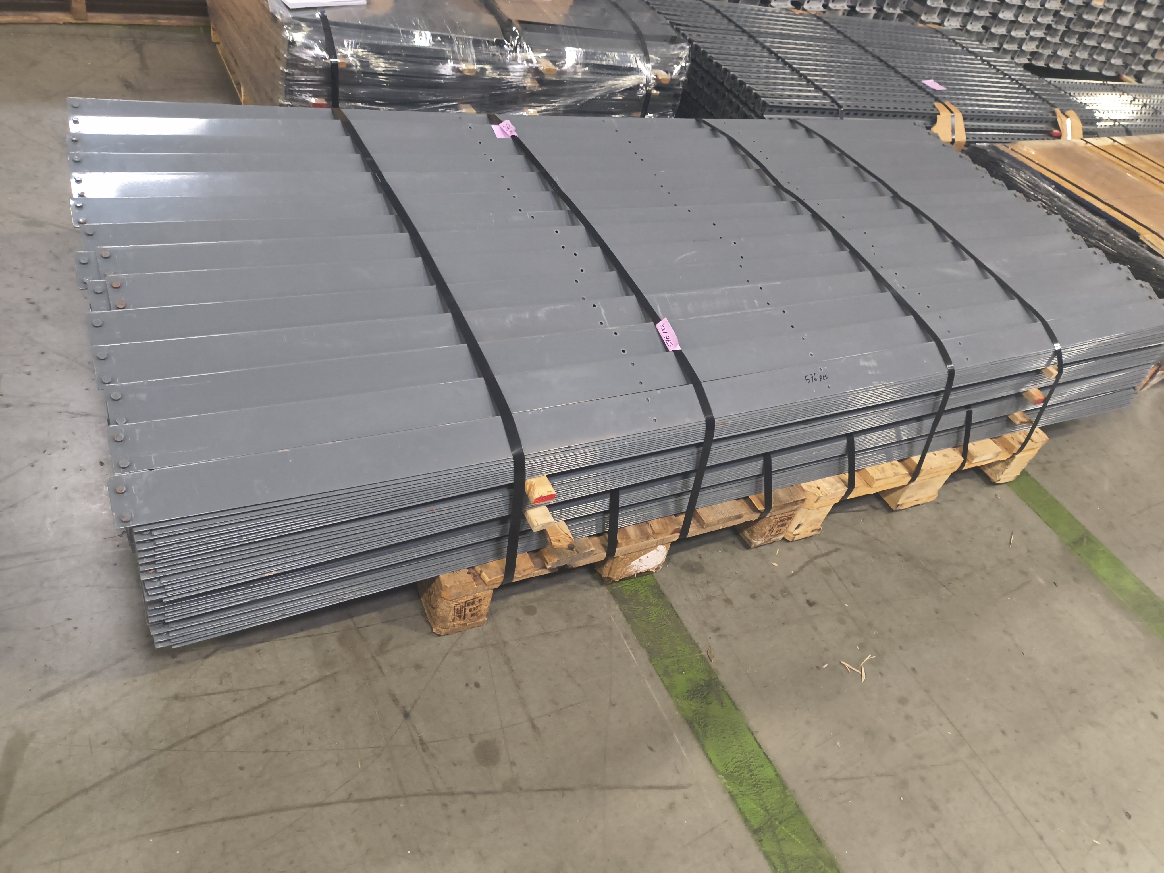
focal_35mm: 25
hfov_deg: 69.4
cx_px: 582
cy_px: 436
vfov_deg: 54.9
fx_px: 841
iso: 1138
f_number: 1.7
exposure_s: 1/60
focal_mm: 4.68
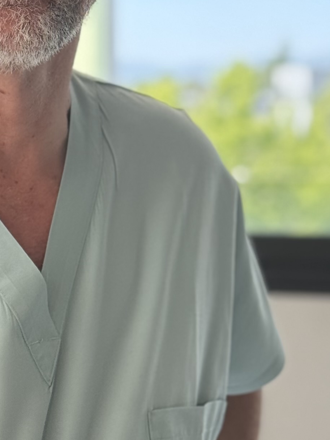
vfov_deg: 12.4
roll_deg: +0.3
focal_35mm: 159
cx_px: 26
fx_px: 2021
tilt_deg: +0.8
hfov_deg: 9.3
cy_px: 97
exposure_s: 1/627
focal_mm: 6.76
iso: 64
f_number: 1.78
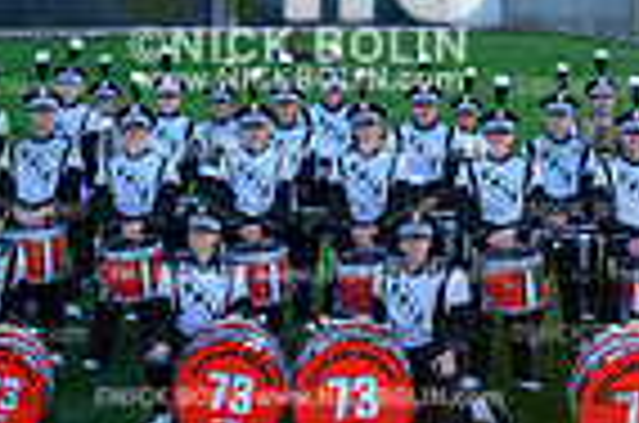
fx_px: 1435
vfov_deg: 16.3
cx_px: 297
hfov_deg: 25.1
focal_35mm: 81
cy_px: -36
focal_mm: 25.5
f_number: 8
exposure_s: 1/320
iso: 800
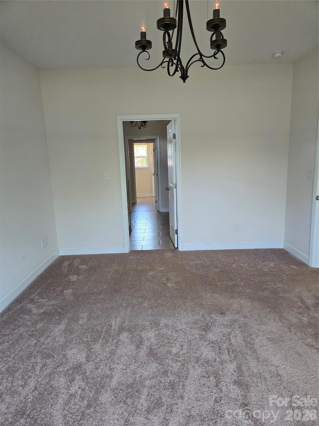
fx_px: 283
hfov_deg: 58.9
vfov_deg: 73.9
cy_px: 213
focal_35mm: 23
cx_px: 160
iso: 400
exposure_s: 1/120
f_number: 1.8
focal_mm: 5.4
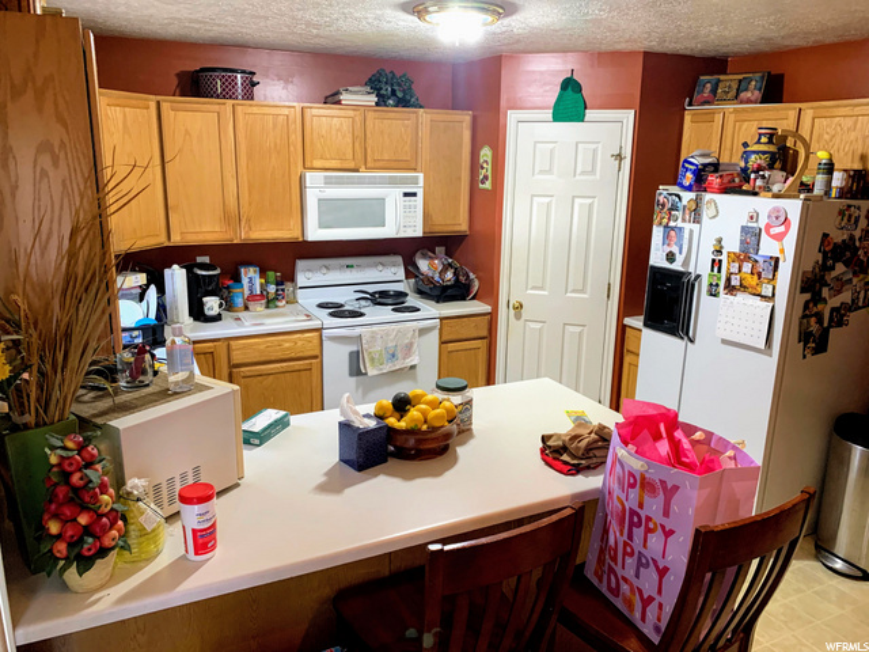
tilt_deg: -15.3
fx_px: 653
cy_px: 326
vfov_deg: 53.1
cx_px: 434
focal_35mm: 26
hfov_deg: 67.3
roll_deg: -1.6
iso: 160
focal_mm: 4.25
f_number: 1.8
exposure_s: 1/60
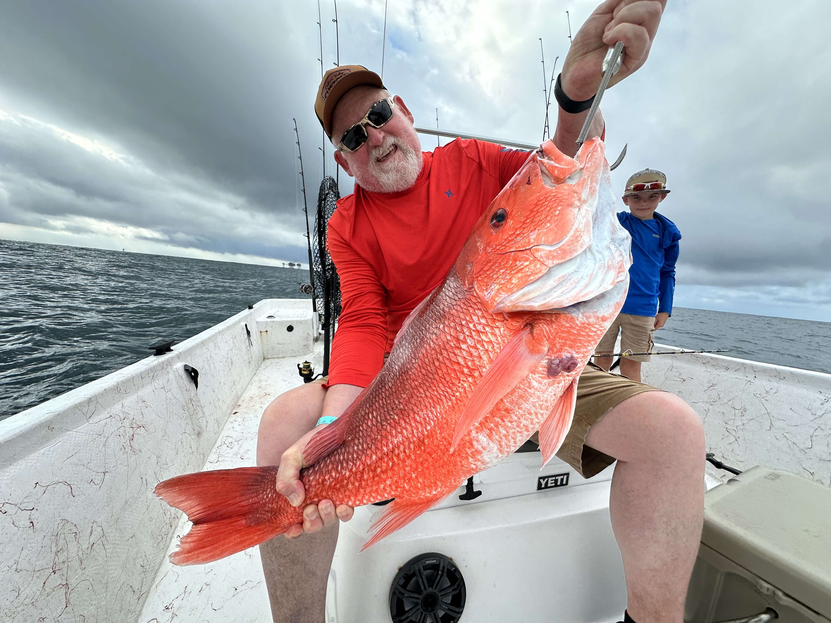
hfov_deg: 102.1
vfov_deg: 85.7
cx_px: 416
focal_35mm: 14
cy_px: 312
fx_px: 336
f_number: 2.2
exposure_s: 1/785
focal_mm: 2.22
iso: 40
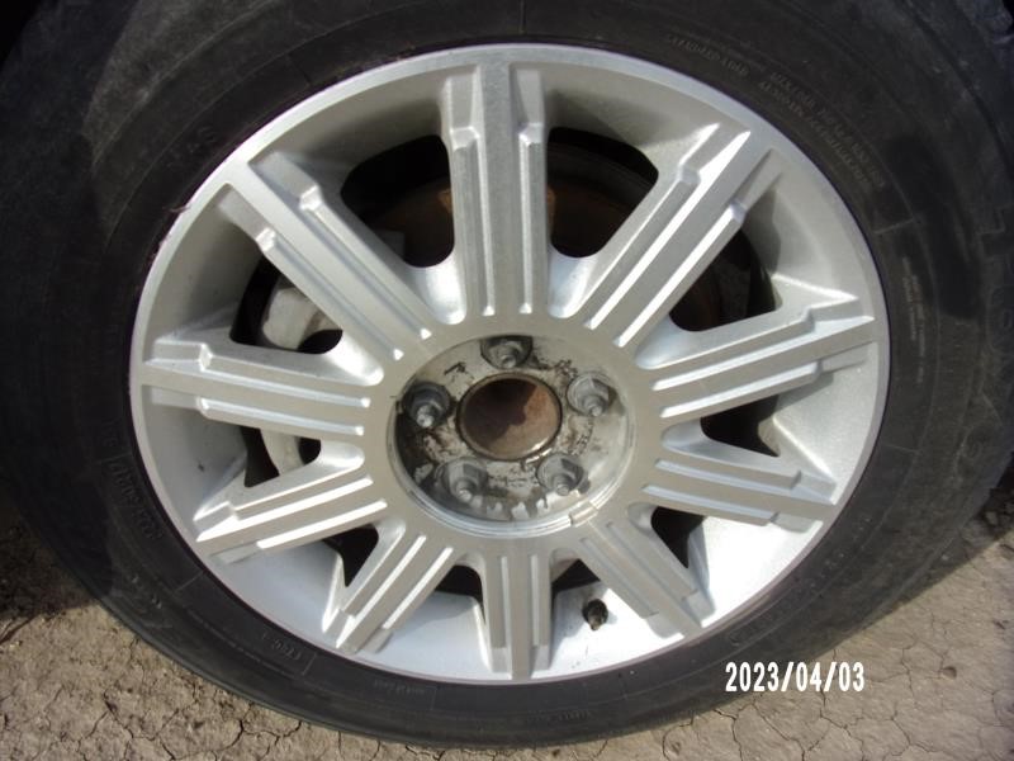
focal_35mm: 24
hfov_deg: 71.6
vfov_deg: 56.8
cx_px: 507
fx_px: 703
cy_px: 380
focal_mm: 4.3
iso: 80
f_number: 3.3
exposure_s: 1/850
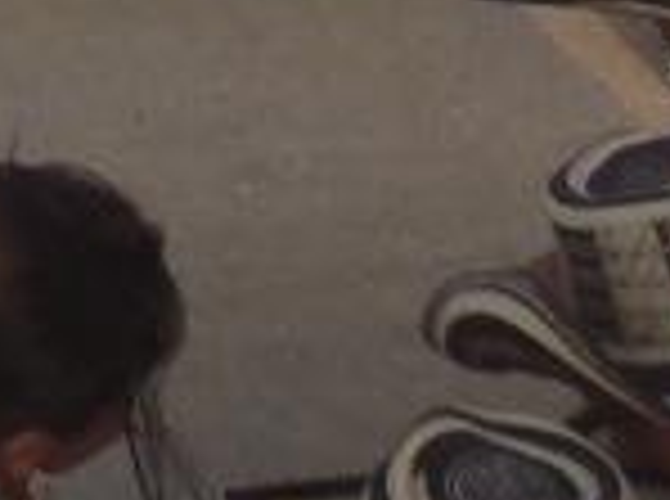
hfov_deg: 9.3
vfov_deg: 6.5
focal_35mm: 202
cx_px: -598
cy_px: -1180
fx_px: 3900
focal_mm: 5
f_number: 4.5
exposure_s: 1/250
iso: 80
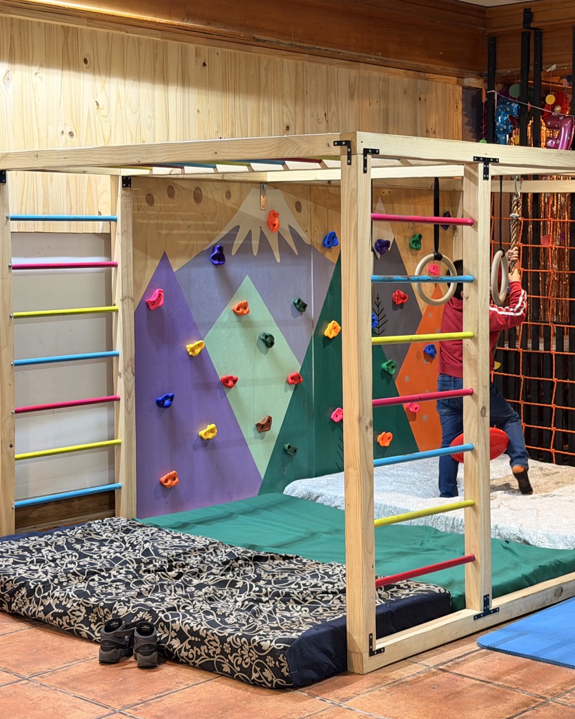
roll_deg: +0.4
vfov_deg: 30.0
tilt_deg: -2.7
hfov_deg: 24.1
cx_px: 383
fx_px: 1340
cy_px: 360
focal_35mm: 63
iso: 250
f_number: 1.78
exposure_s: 1/50
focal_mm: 6.76
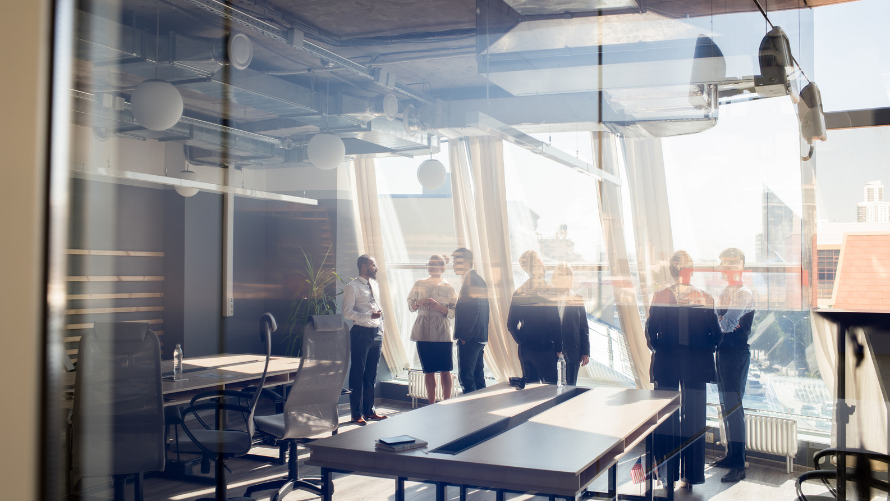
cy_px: 241
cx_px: 446
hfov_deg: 54.0
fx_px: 873
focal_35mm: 37
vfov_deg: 32.0
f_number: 5
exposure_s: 1/160
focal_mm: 35
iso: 160
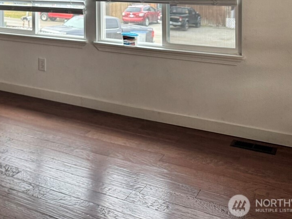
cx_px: 10
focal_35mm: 53
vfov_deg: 25.5
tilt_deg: -2.4
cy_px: -20
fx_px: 447
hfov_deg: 33.6
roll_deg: +1.0
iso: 200
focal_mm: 6.76
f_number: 1.78
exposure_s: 1/88
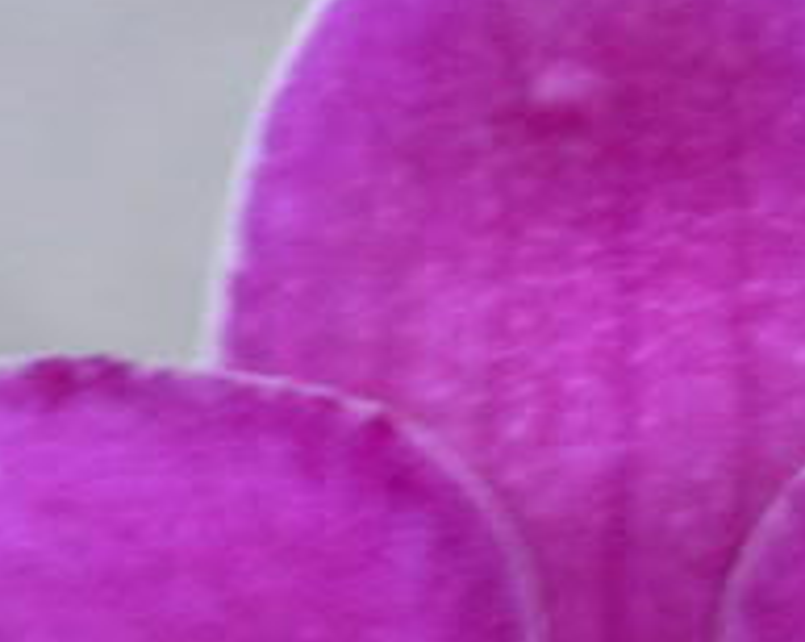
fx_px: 3665
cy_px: 996
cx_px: 492
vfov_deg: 9.7
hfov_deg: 12.5
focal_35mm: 154
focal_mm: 7.8
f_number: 2.8
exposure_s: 1/17.9
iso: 64
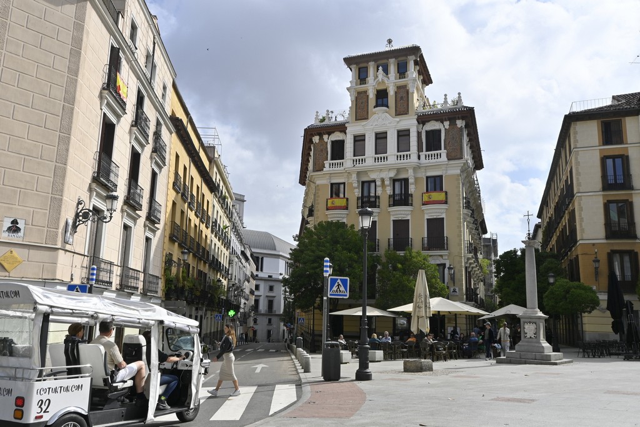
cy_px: 214
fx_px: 533
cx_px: 320
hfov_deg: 61.9
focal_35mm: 30
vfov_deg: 43.6
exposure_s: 1/500
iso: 100
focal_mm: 20
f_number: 8
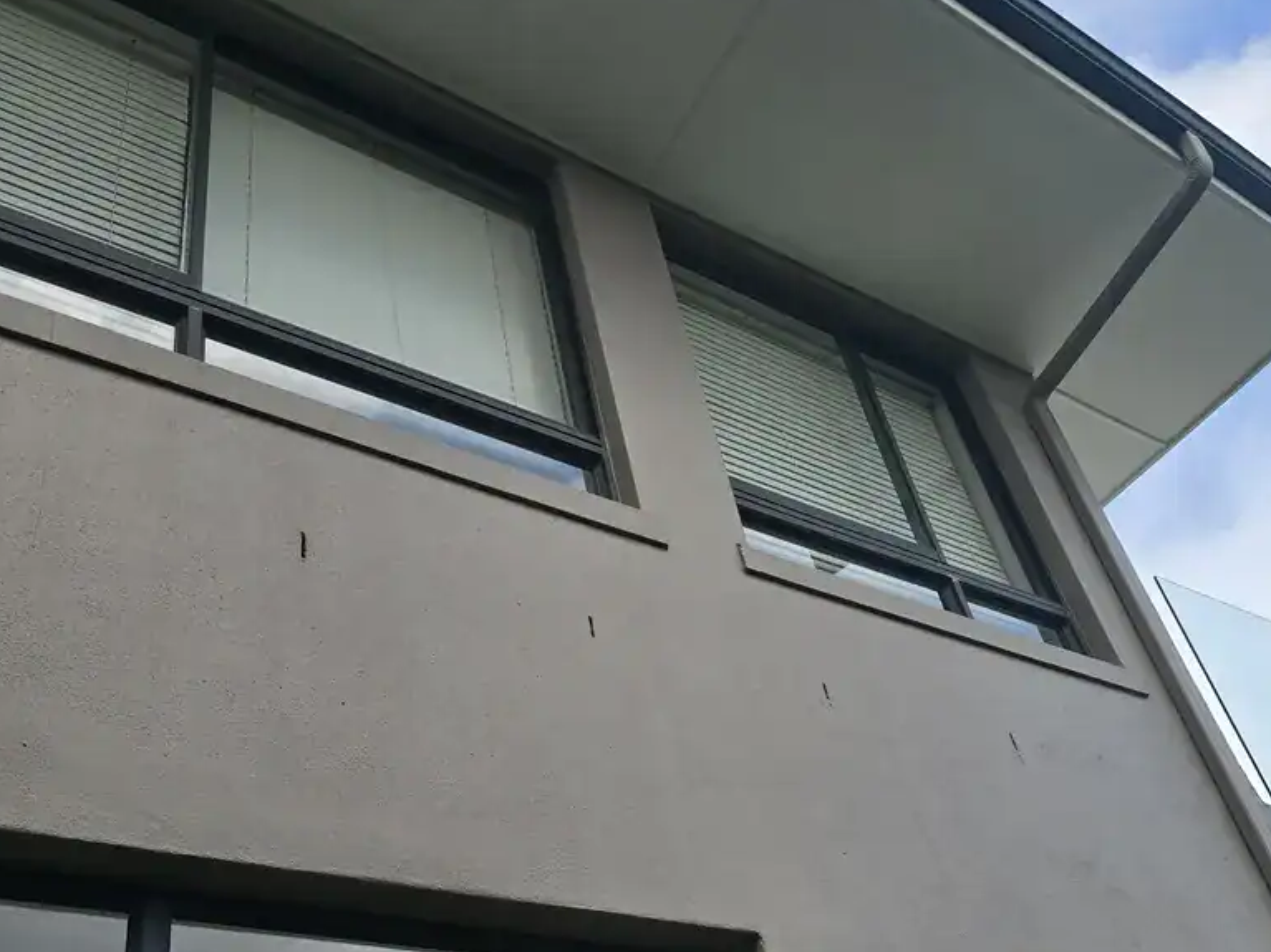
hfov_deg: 51.4
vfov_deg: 38.8
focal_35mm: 36
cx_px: 655
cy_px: 695
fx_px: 1322
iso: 12
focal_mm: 6.3
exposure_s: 1/348
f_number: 1.7
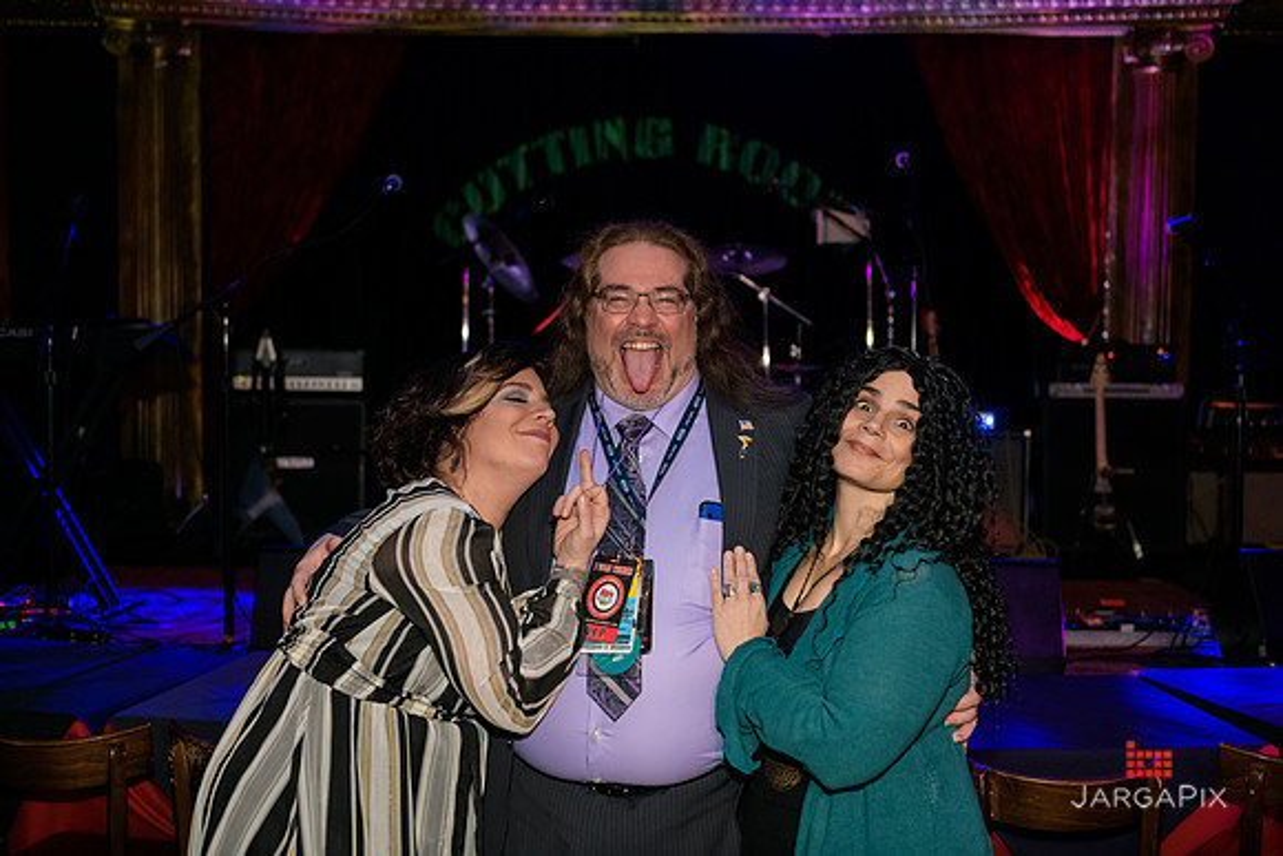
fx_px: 1568
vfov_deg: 30.5
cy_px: 428
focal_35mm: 44
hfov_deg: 44.5
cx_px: 642
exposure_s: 1/125
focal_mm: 44
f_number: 3.2
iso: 1600
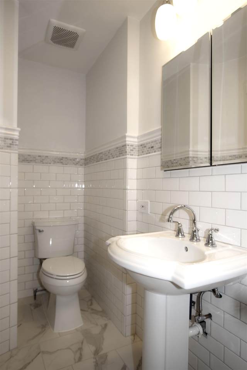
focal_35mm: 21
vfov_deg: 81.2
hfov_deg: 59.5
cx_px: 124
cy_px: 185
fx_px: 216
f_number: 5.6
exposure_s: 1/50
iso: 200
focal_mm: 14
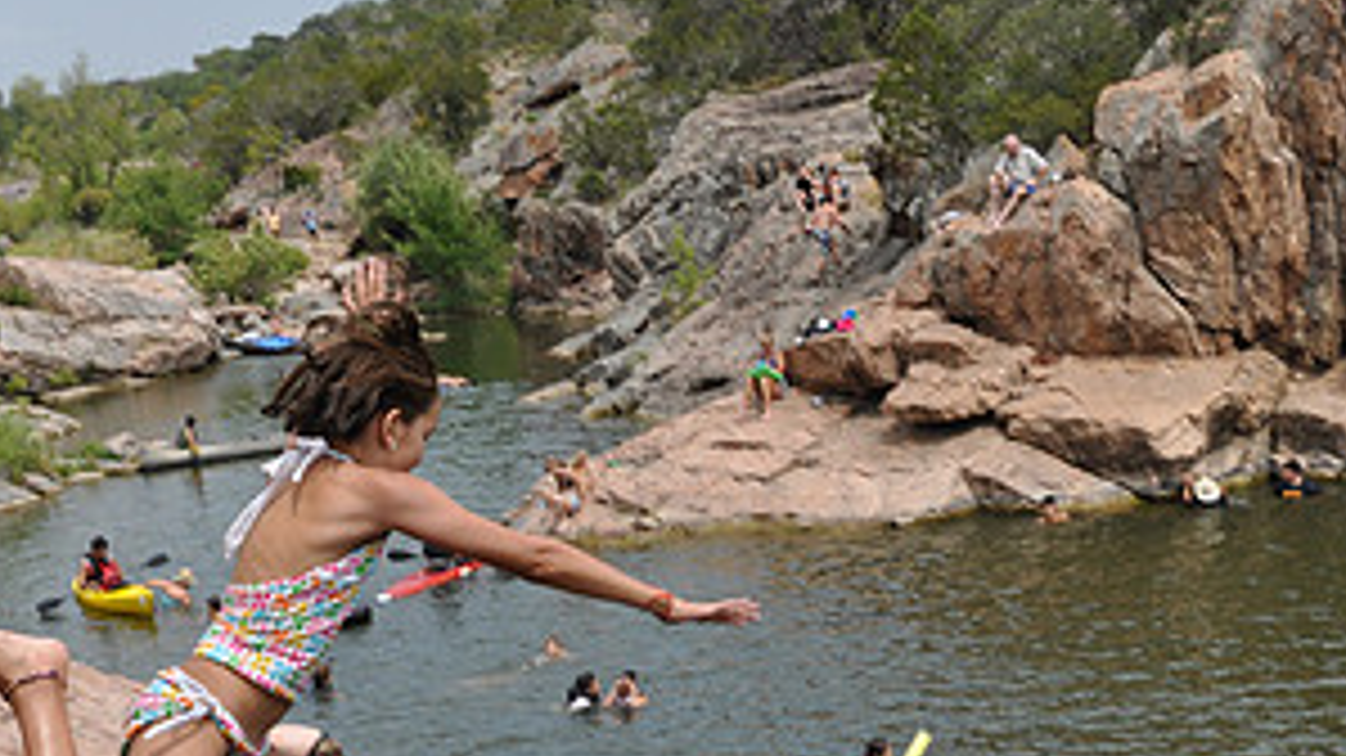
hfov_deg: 28.7
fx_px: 2605
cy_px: 740
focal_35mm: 73
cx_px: 419
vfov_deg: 16.2
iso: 200
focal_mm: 24
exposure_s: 1/640
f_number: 8
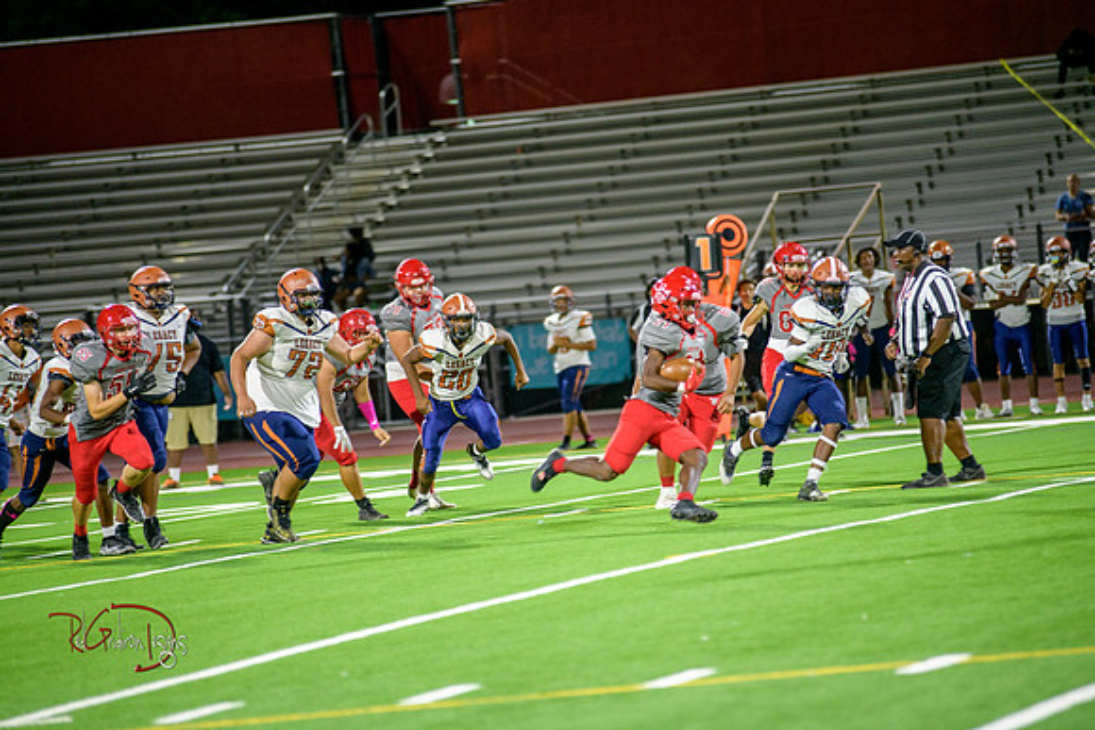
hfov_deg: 10.3
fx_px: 6084
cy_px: 365
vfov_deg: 6.9
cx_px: 548
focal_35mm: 200
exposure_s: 1/250
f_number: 2.8
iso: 1600
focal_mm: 200
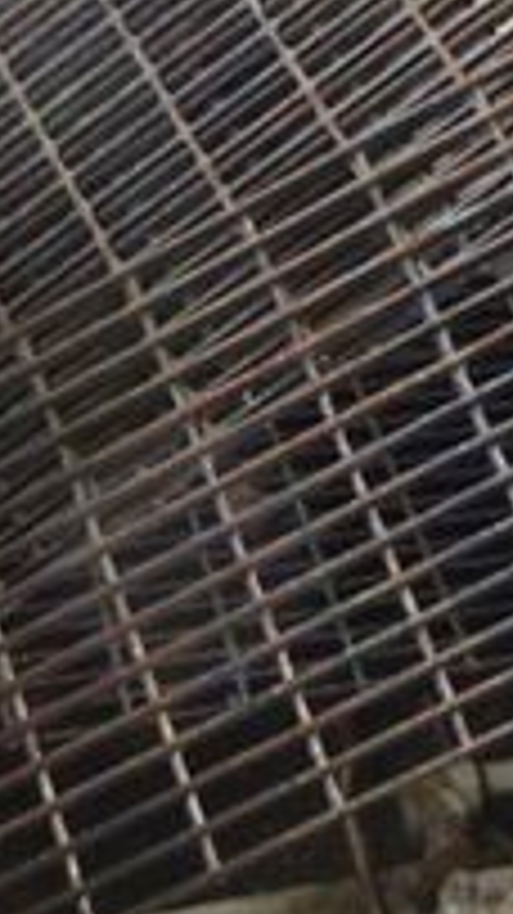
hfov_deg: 14.0
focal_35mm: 86
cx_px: 315
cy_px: -41
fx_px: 2082
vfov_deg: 23.5
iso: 400
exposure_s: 1/5
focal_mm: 4.5
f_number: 3.9
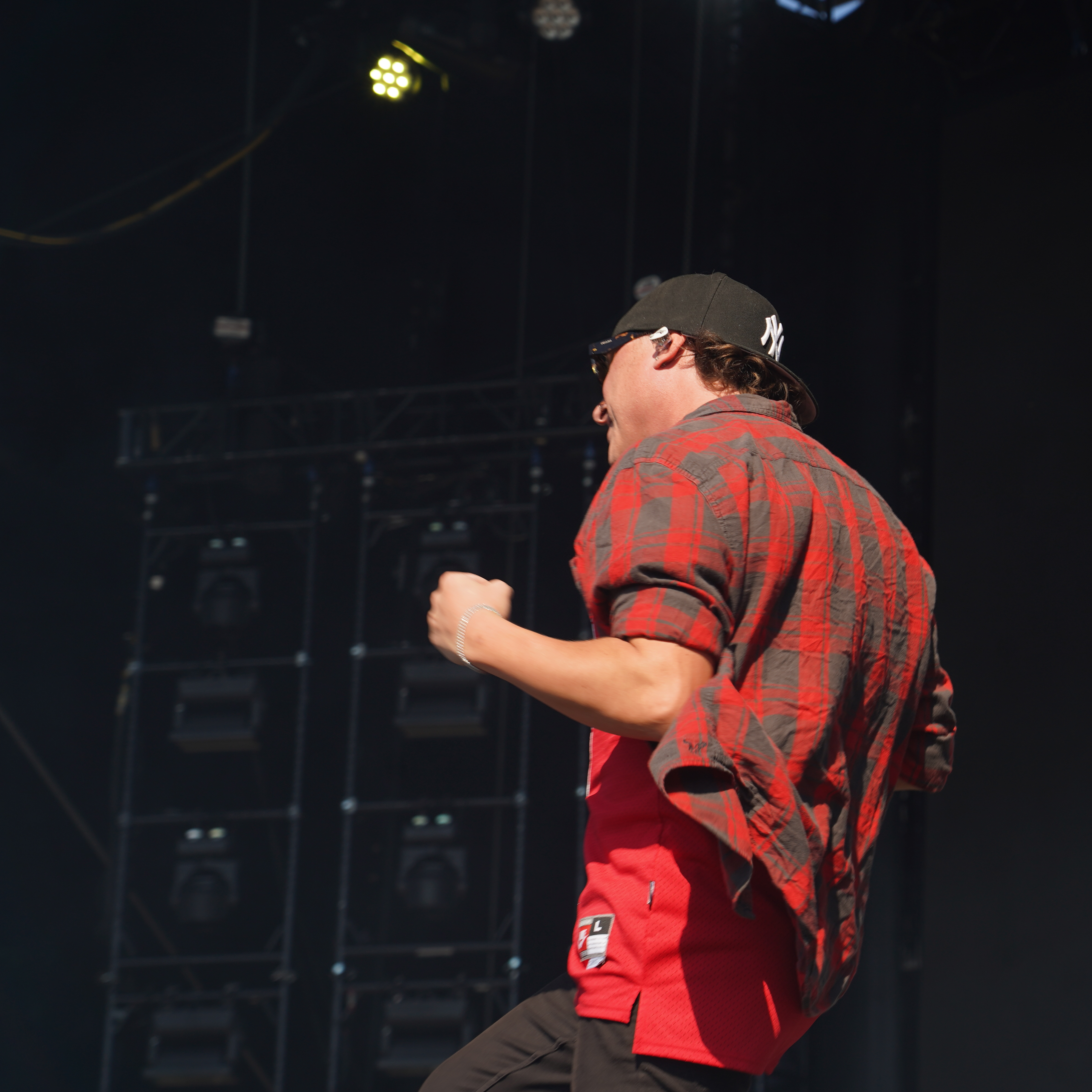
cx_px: 761
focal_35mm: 133
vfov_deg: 13.1
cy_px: 545
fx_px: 4747
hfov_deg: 13.1
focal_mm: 104
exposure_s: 1/320
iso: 100
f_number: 6.3
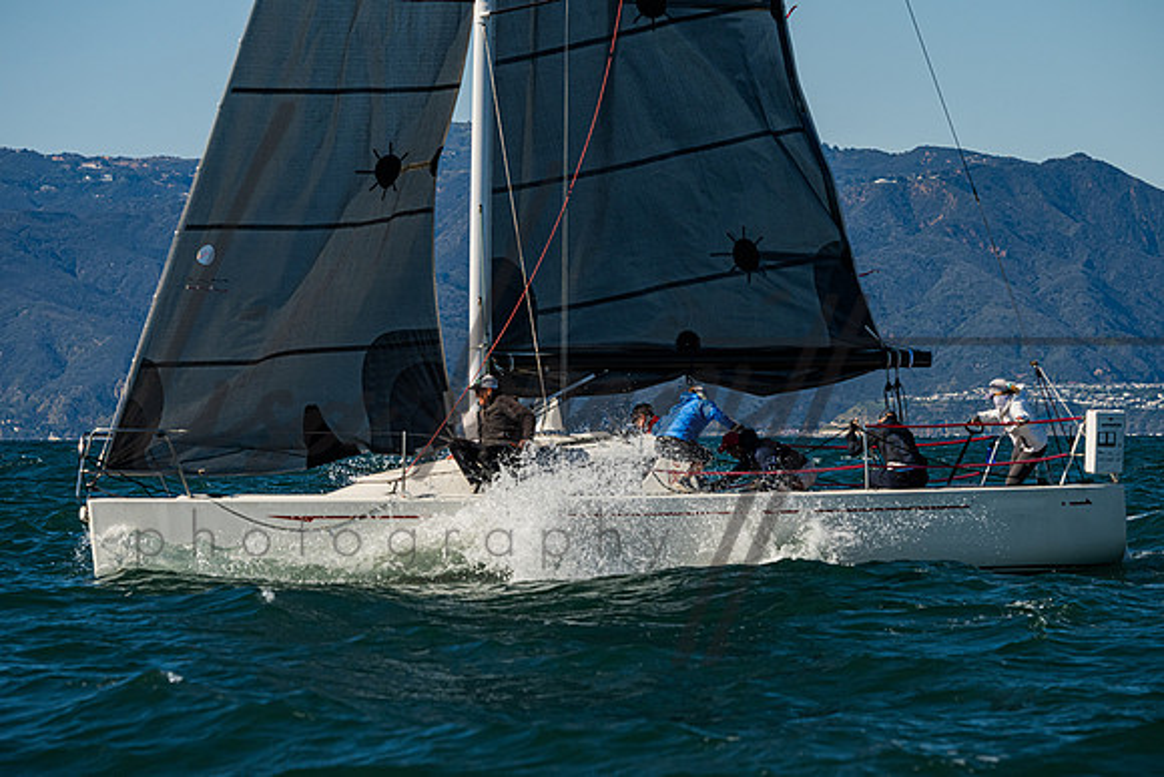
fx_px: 8183
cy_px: 438
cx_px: 582
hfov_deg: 8.1
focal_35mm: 253
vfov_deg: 5.4
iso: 400
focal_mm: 220
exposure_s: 1/3200
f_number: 8
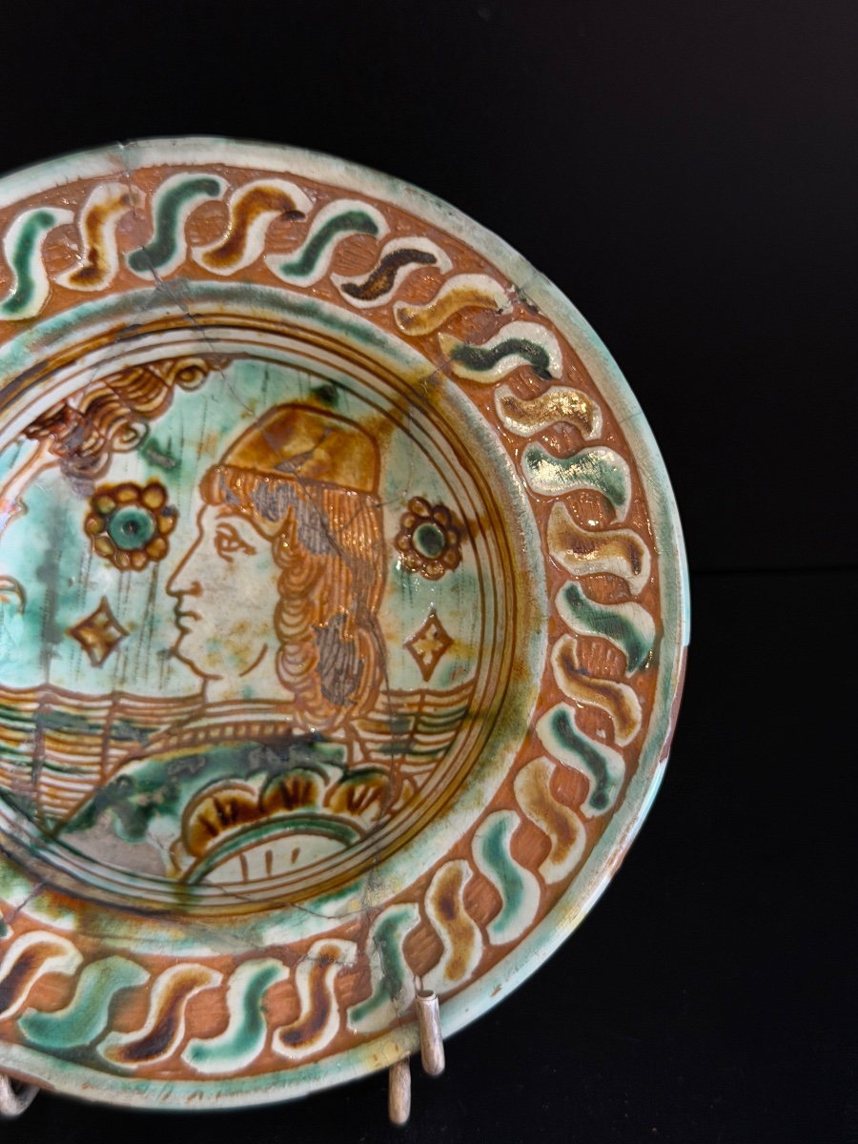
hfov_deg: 30.3
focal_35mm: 48
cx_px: 429
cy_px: 572
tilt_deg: -31.2
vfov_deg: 39.7
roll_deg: -0.6
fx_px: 1586
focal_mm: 6.76
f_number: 1.78
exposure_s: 1/50
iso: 125
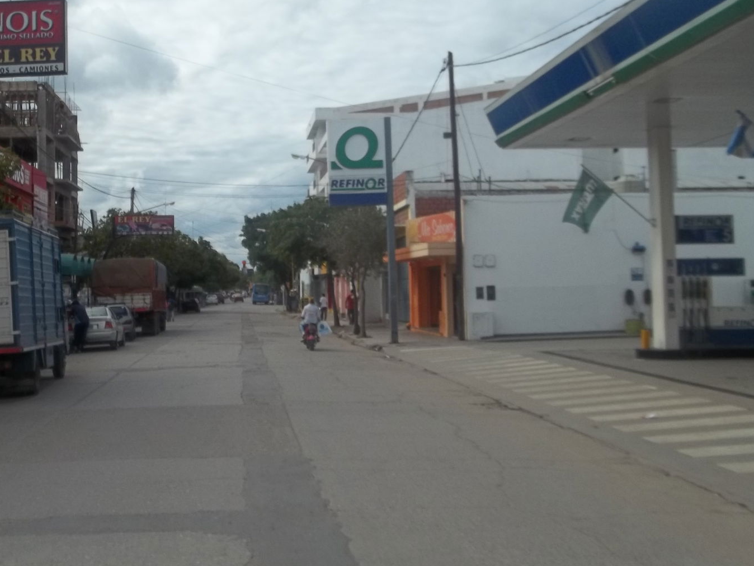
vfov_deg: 30.8
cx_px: 248
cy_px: 244
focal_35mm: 47
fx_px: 1024
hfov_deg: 39.9
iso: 64
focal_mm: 5.9
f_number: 8
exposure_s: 1/250
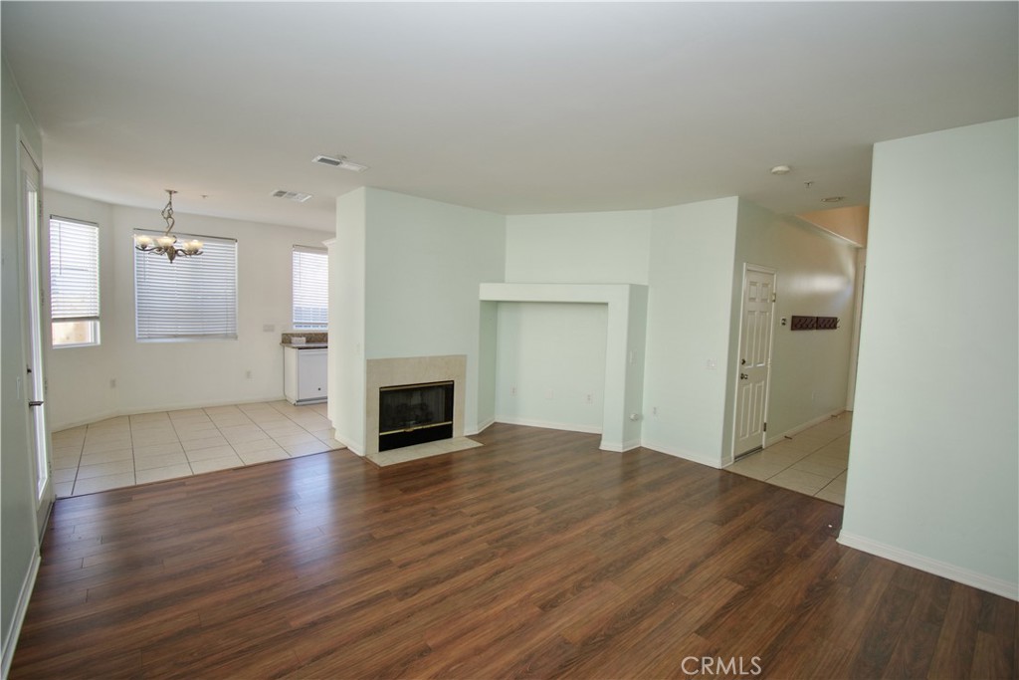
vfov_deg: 77.3
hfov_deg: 100.4
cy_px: 340
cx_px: 510
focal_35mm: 15
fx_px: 425
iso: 320
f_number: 4.5
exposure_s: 1/60
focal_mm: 10
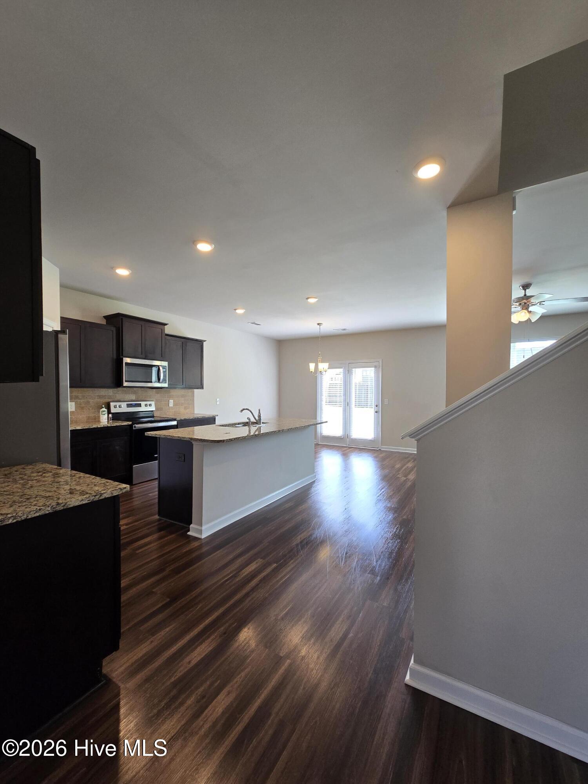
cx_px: 294
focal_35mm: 13
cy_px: 392
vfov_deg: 106.2
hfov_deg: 89.9
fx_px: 294
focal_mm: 2.2
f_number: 2.2
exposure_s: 1/60
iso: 80
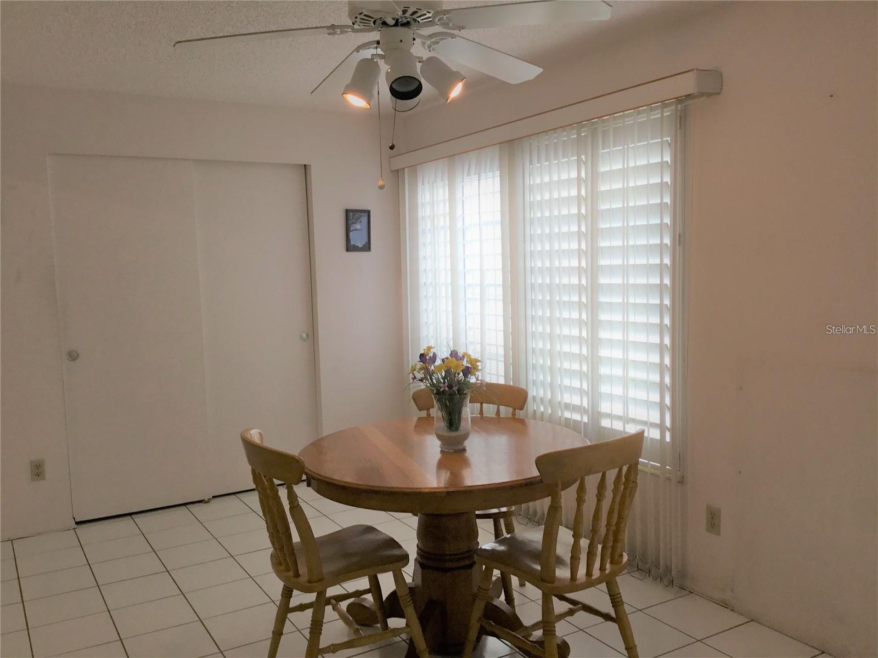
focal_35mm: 31
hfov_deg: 58.4
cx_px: 439
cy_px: 329
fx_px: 786
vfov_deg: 45.4
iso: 32
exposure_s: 1/120
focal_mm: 3.3
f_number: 2.4
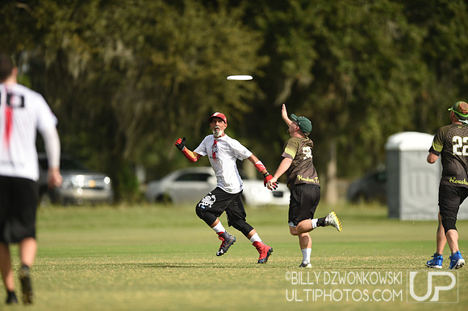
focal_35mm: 400
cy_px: 156
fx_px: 5197
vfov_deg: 3.4
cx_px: 234
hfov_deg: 5.2
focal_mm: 400
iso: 160
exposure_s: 1/3200
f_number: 2.8
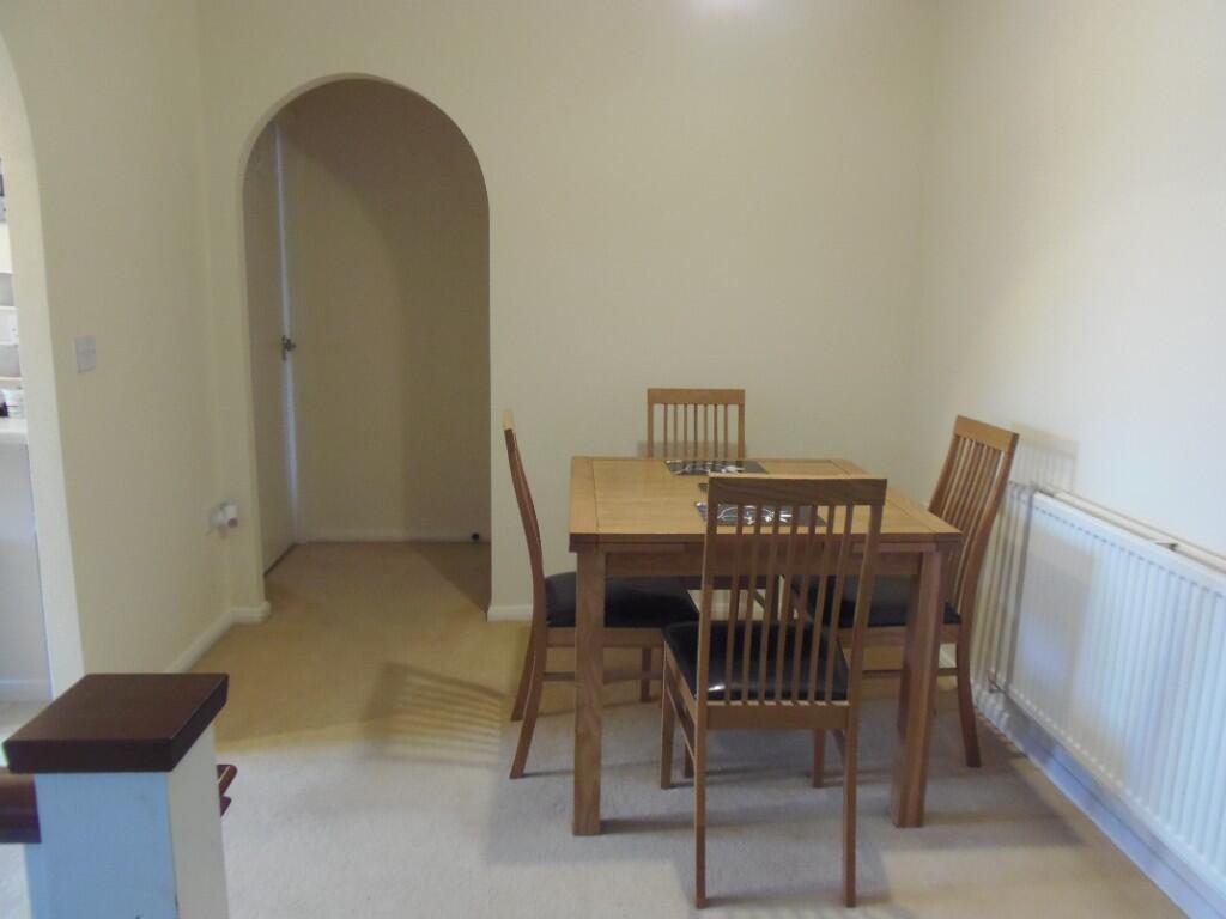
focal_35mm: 24
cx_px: 613
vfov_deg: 56.8
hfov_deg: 71.6
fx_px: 850
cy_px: 460
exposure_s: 1/8
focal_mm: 4.3
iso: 250
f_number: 2.9
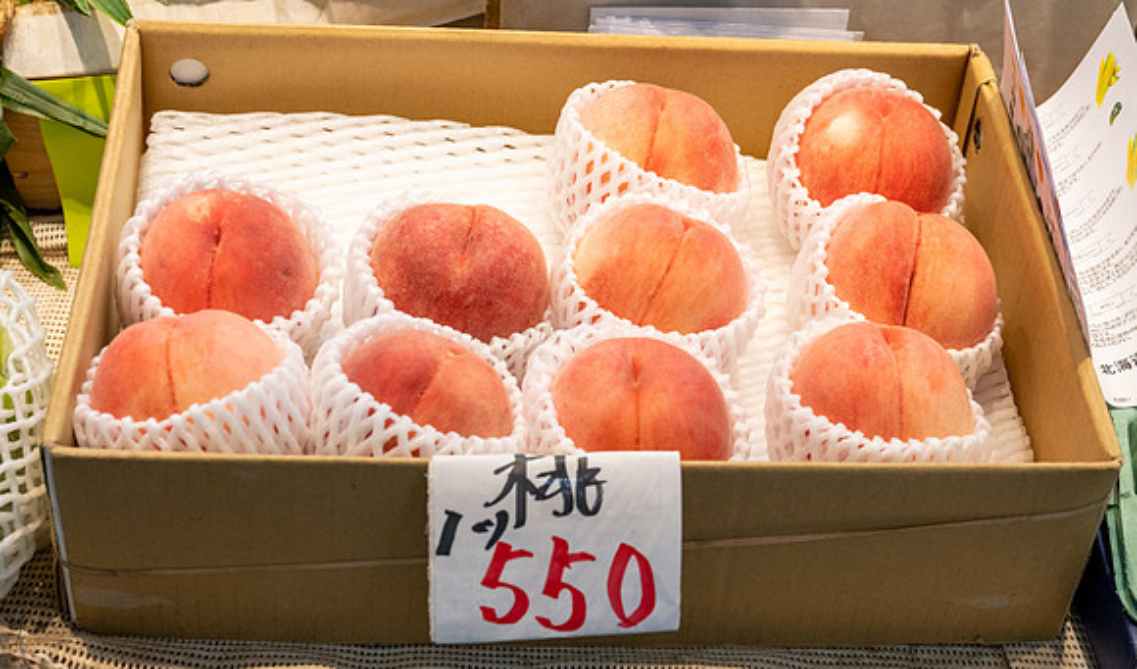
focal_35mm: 63
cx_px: 586
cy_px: 313
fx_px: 1929
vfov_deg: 19.7
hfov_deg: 32.8
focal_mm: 45
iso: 640
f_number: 5.6
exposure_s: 1/160
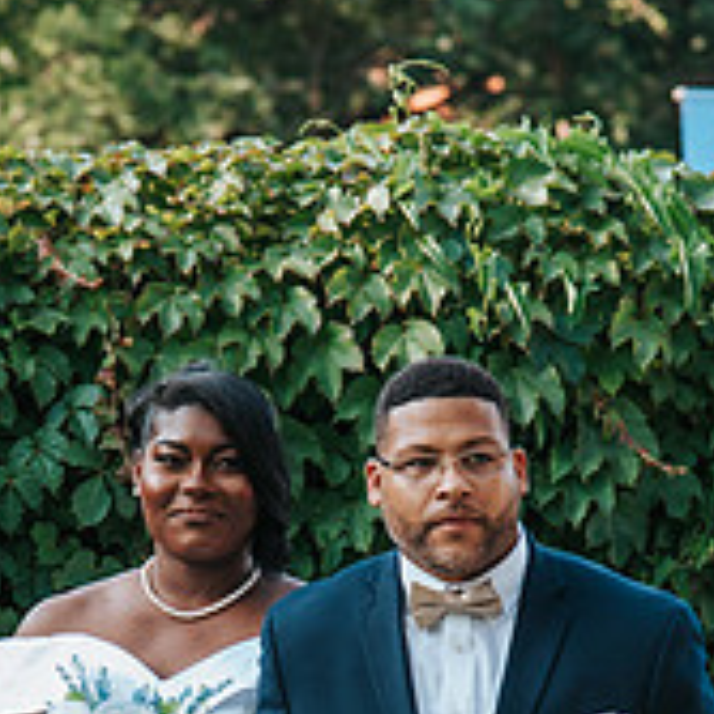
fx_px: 8004
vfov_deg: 5.1
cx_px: 278
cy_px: 624
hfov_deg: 5.1
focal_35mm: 343
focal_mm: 100
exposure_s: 1/320
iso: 400
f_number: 4.5
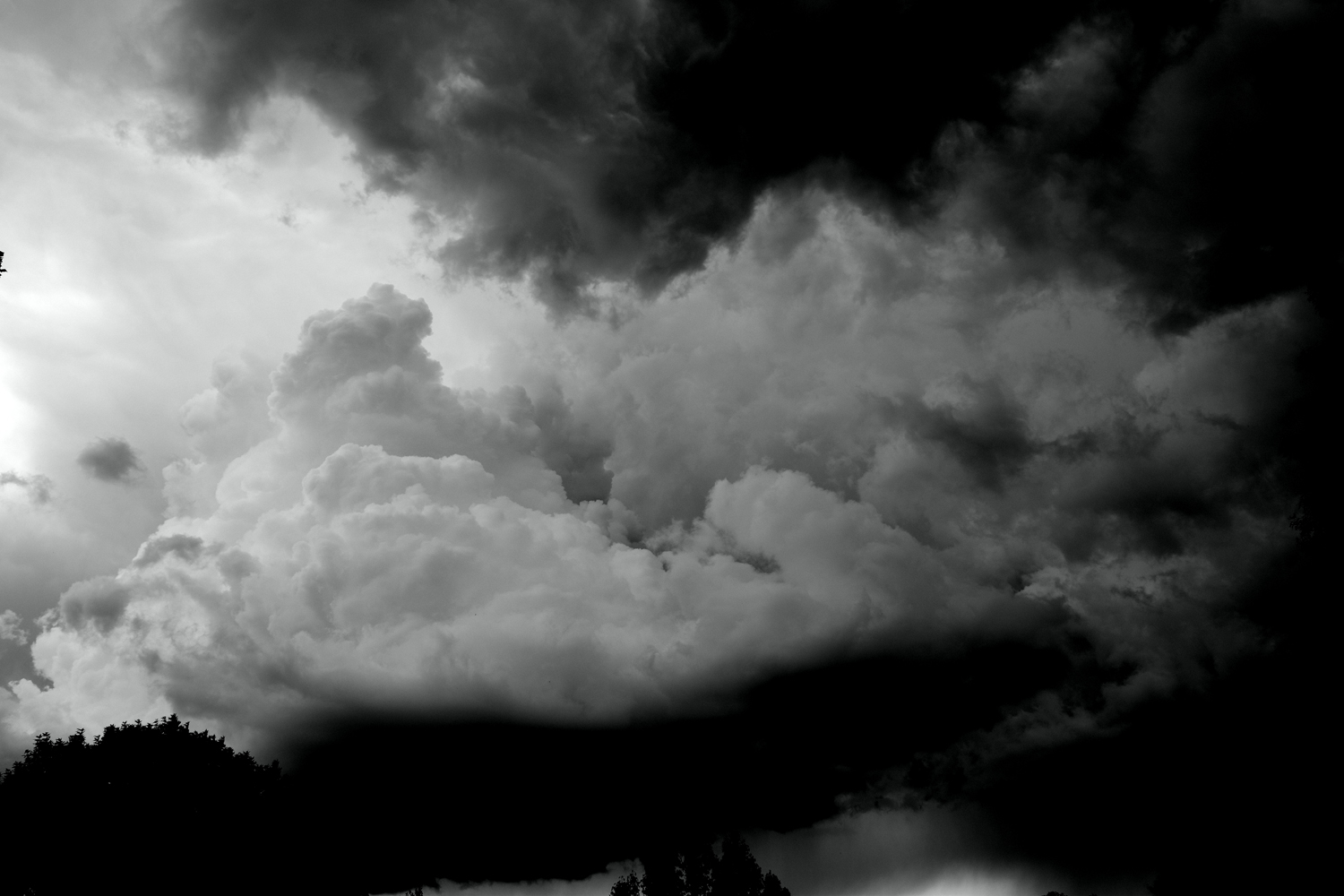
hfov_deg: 67.4
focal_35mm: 27
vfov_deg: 47.9
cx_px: 672
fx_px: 1008
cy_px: 448
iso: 200
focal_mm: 18
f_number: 9
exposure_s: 1/320
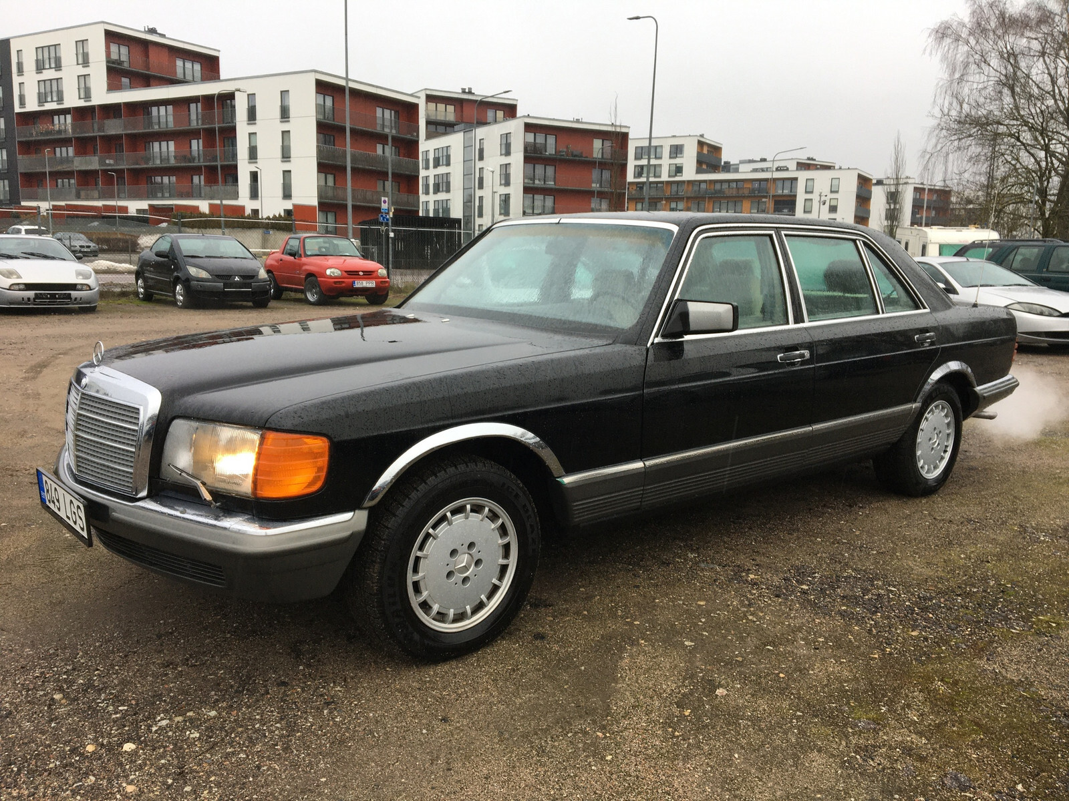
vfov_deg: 48.2
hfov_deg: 61.7
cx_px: 534
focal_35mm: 29
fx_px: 896
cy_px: 400
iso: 40
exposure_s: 1/100
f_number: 2.2
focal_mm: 4.15
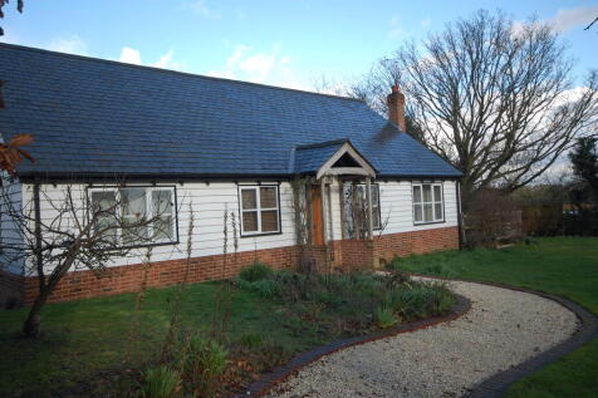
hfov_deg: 61.9
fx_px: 498
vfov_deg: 43.6
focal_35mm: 30
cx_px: 299
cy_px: 199
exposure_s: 1/160
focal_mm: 20
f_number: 6.3
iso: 200
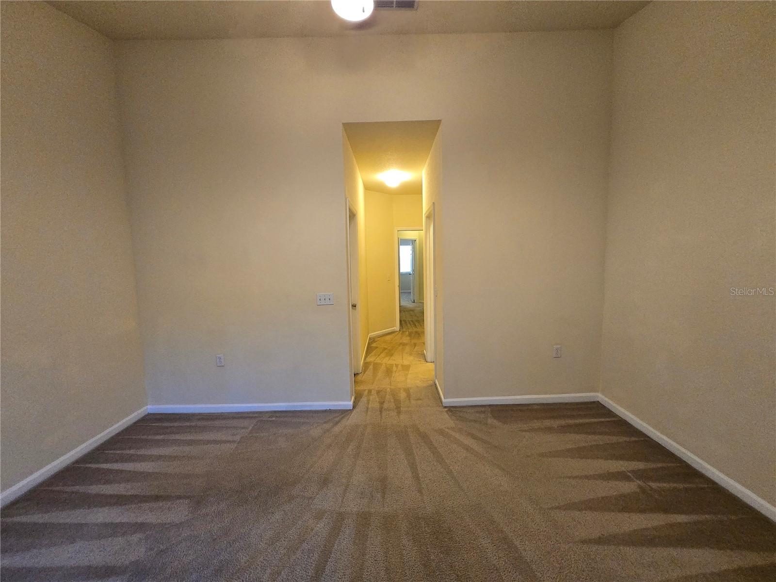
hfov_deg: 106.2
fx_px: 291
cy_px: 291
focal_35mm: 13
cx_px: 388
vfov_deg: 89.9
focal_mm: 1.7
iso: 320
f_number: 2.2
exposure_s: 1/60
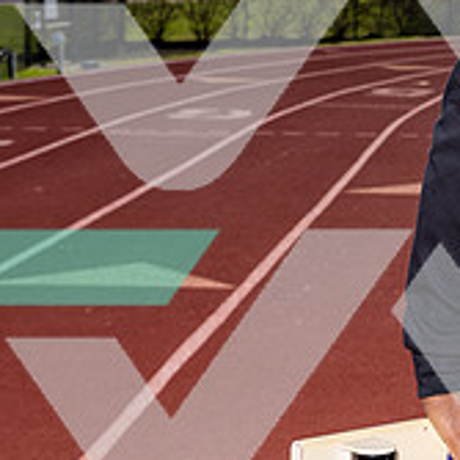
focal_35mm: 130
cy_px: 43
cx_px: 642
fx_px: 1954
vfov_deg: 13.3
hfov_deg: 12.9
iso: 100
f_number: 8
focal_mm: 44
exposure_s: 1/250
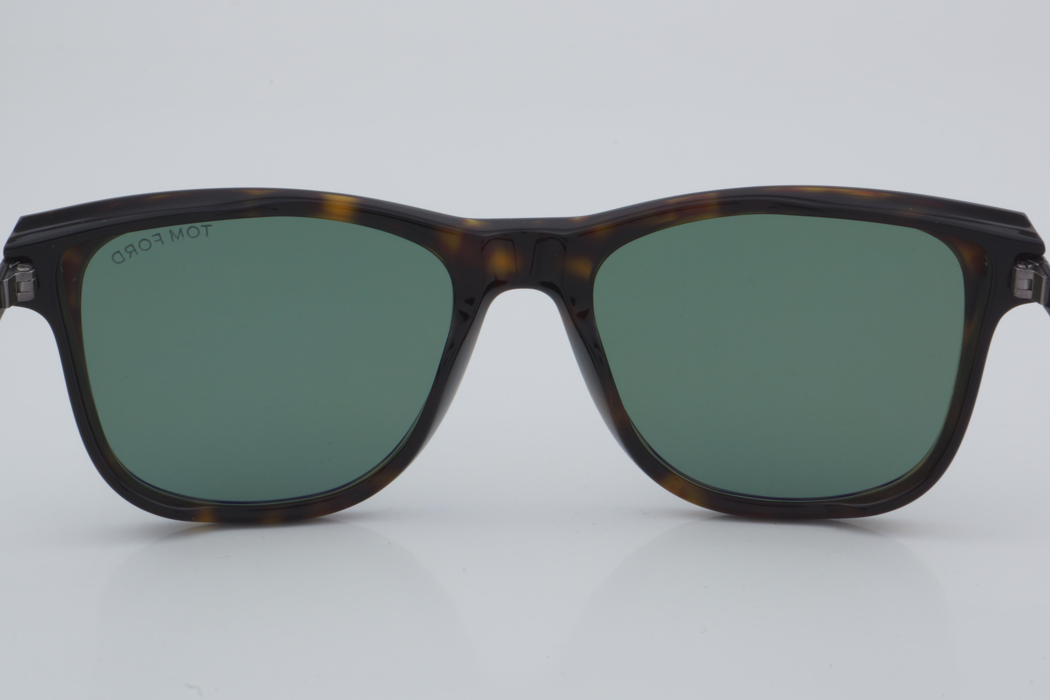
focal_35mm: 75
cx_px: 525
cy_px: 350
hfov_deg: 27.0
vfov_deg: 18.2
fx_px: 2187
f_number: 32
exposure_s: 1/4
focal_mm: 50
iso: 100
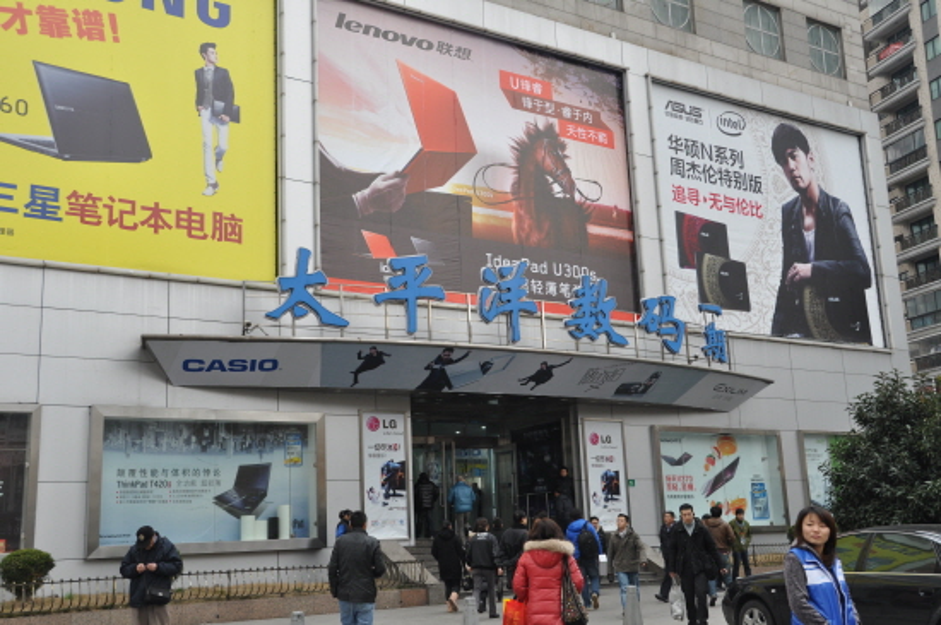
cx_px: 470
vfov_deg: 34.1
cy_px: 312
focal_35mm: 39
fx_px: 1018
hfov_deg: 49.6
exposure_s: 1/125
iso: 200
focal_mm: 26
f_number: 5.6
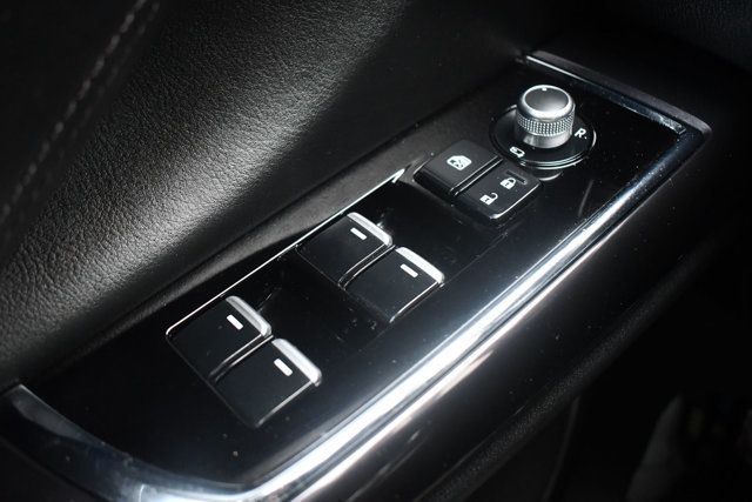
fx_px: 752
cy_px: 251
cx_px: 376
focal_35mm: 36
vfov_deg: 36.9
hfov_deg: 53.1
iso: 3200
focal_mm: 24
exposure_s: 1/80
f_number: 4
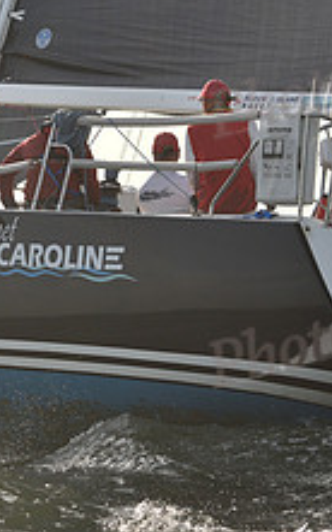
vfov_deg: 9.2
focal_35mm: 227
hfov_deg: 5.8
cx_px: 87
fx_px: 3288
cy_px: 235
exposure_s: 1/800
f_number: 5
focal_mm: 85
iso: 250
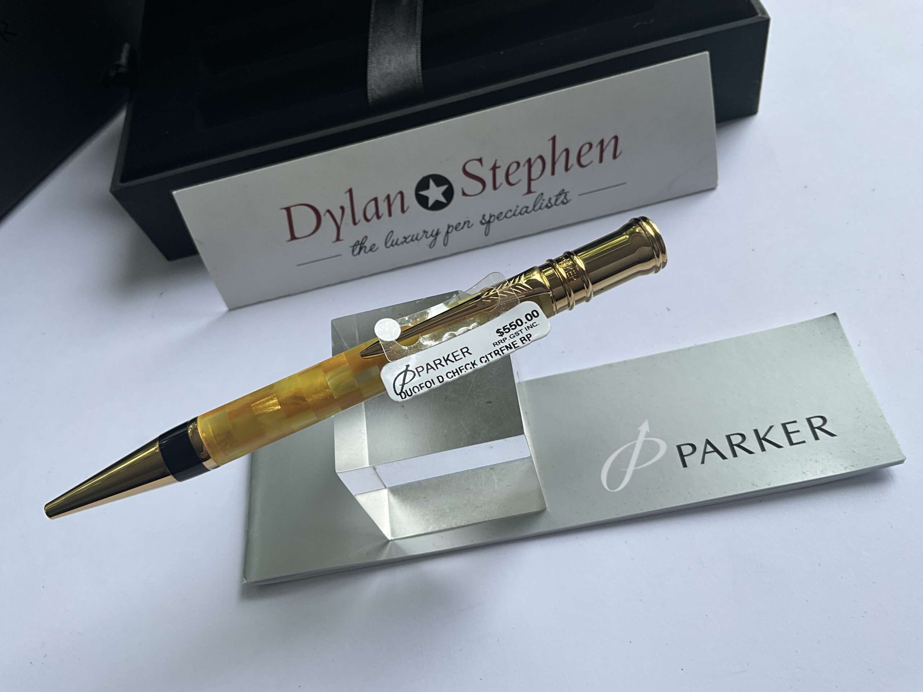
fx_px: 773
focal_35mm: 29
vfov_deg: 48.2
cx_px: 462
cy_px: 346
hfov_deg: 61.7
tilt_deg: -55.1
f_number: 1.8
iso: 25
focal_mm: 3
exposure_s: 1/286
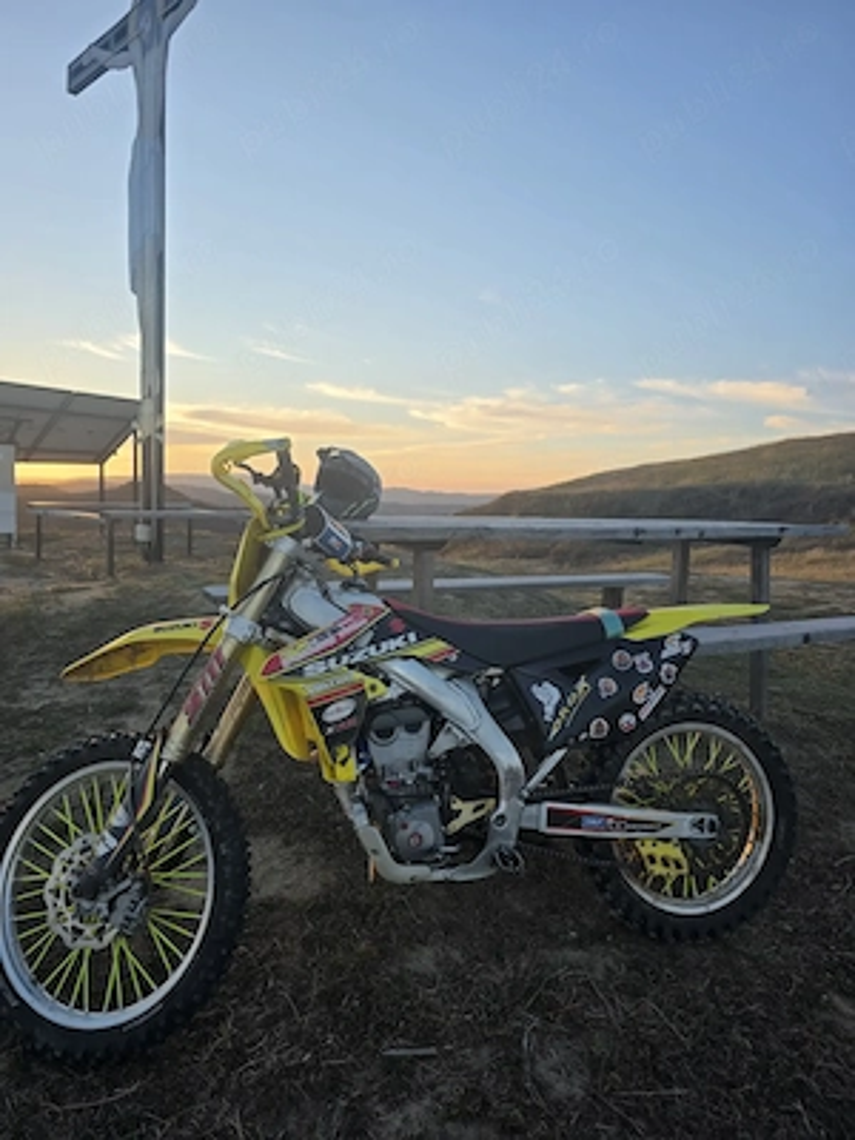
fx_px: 757
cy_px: 570
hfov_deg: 58.9
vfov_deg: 73.9
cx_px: 428
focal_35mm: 23
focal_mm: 6.3
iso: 80
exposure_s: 1/1336
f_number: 1.7
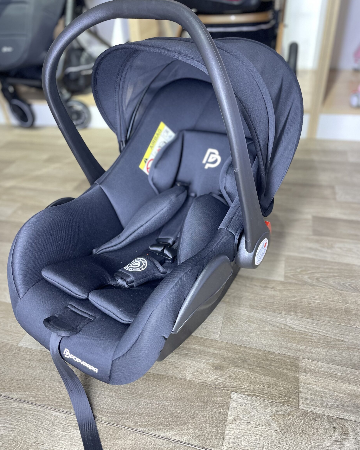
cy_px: 229
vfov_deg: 62.2
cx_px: 175
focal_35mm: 28
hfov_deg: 51.5
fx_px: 373
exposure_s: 1/50
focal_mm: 4.2
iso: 160
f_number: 1.6
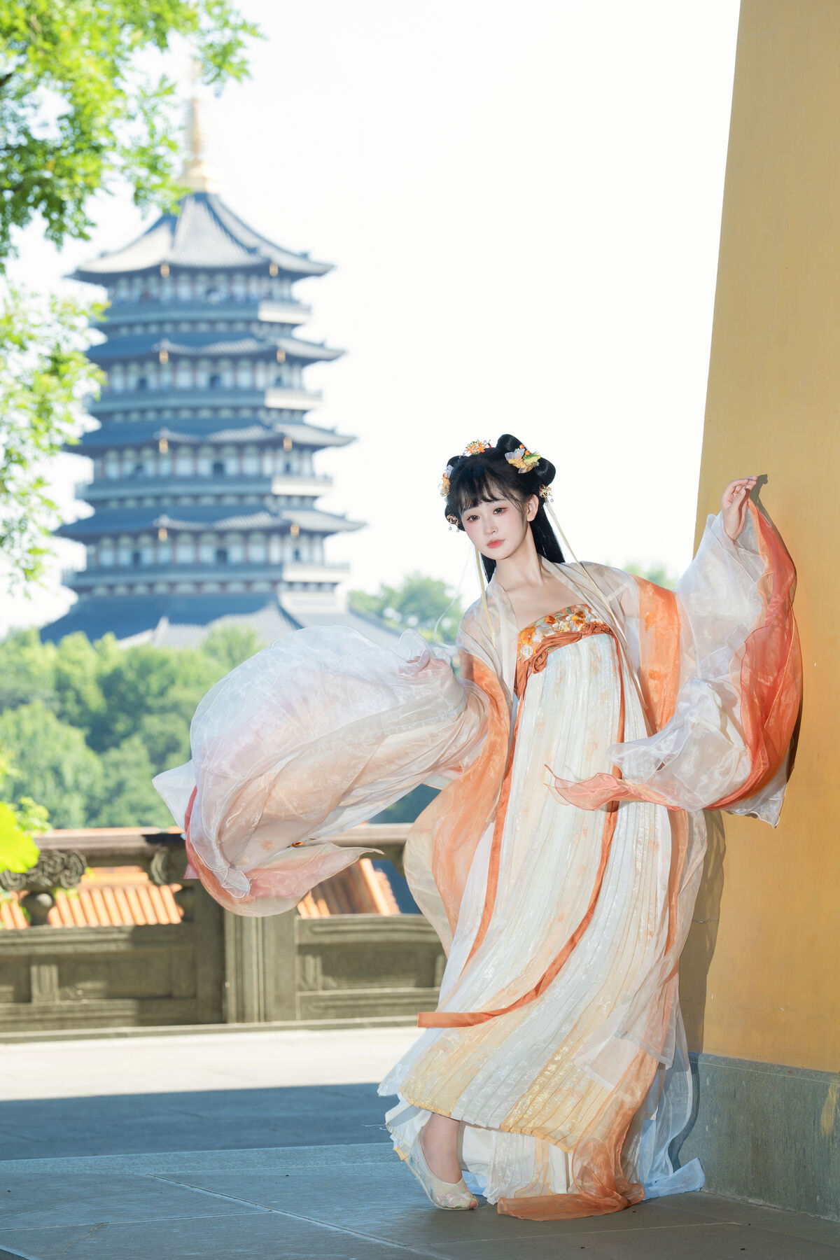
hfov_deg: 9.6
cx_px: 420
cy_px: 630
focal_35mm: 143
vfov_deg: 14.3
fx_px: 5005
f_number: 7.1
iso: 400
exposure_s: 1/200
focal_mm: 143
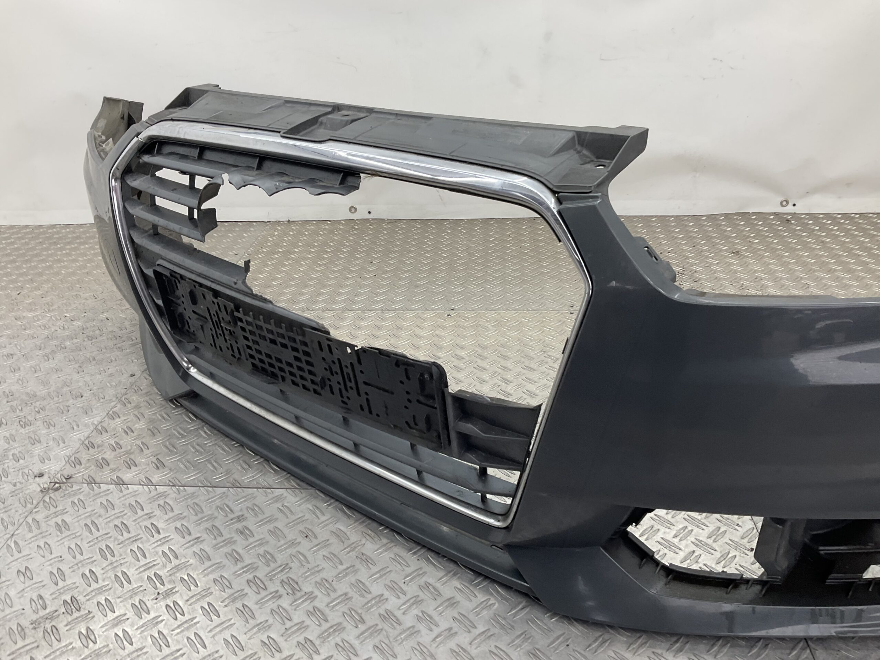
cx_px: 440
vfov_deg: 48.2
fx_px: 737
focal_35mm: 29
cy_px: 330
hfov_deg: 61.7
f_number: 1.8
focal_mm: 3
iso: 32
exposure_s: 1/120
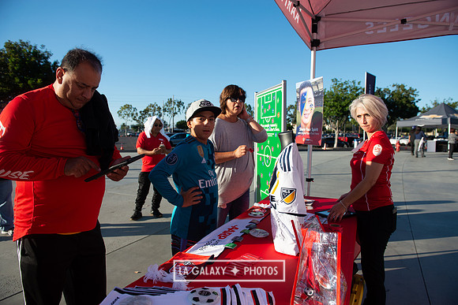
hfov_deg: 73.7
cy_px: 152
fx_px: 305
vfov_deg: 53.2
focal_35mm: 24
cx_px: 229
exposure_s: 1/1250
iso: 200
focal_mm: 24
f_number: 4.5
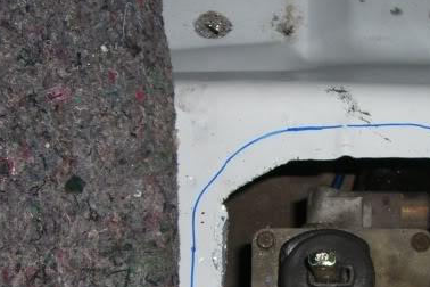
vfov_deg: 20.1
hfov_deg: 29.3
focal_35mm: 67
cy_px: 230
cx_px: 354
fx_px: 800
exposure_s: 1/60
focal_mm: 6.2
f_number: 2.7
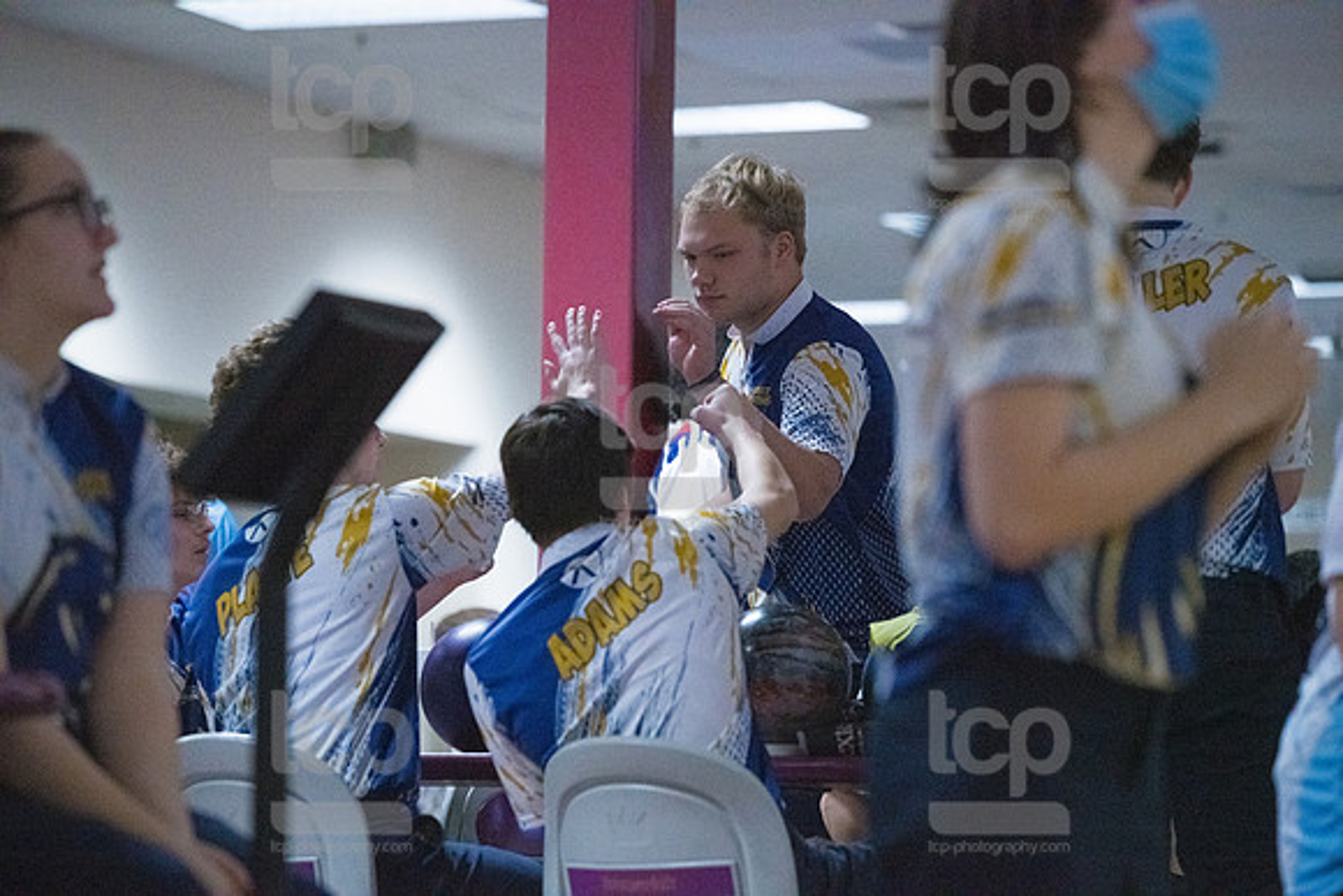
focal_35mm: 170
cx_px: 672
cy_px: 448
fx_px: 6343
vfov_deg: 8.1
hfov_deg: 12.1
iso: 10000
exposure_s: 1/1000
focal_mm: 170
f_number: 4
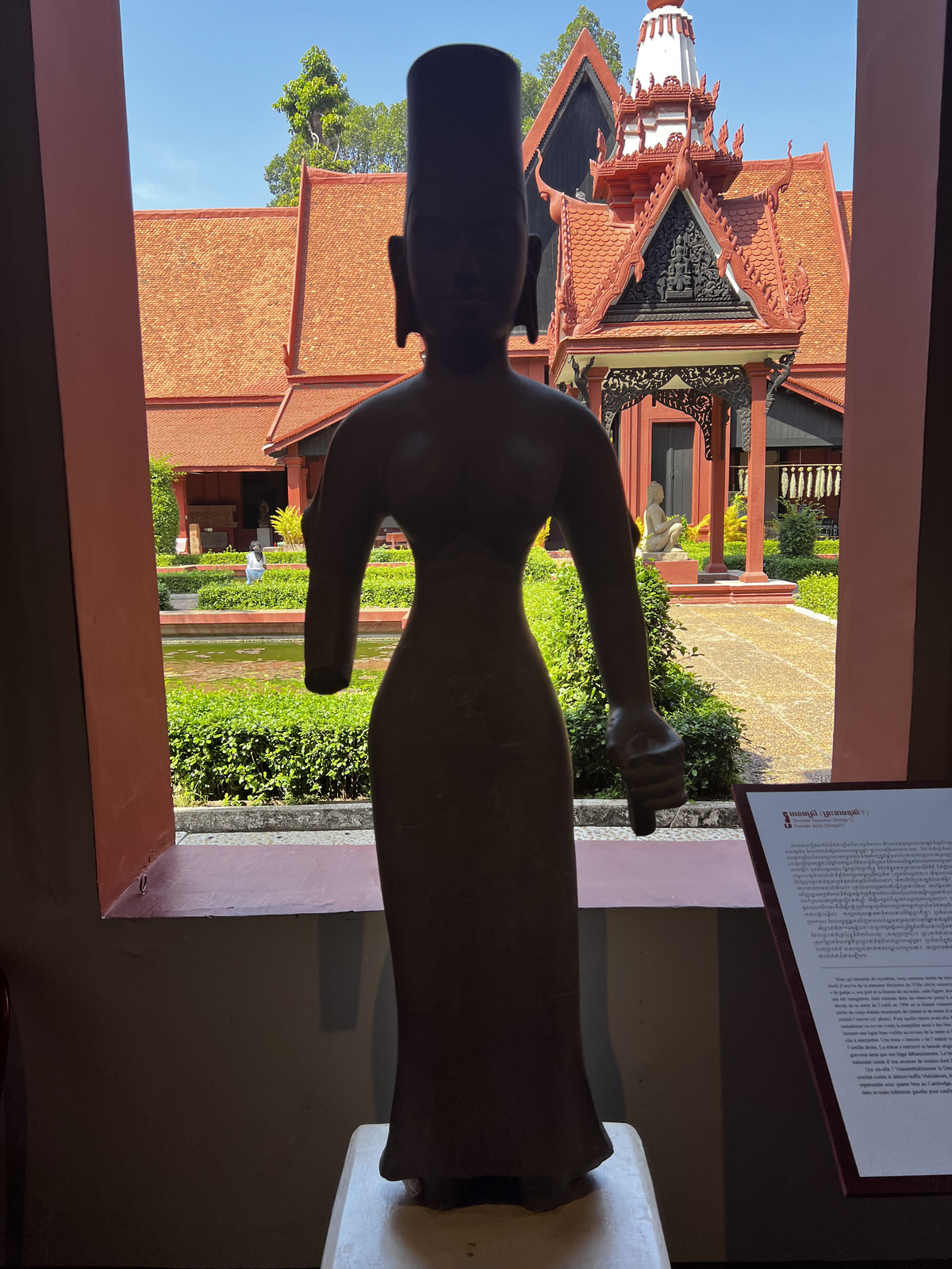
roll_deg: +1.1
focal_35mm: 26
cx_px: 476
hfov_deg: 53.1
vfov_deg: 67.3
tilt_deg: -7.2
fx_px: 953
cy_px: 634
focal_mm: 5.7
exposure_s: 1/748
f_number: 1.5
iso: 50
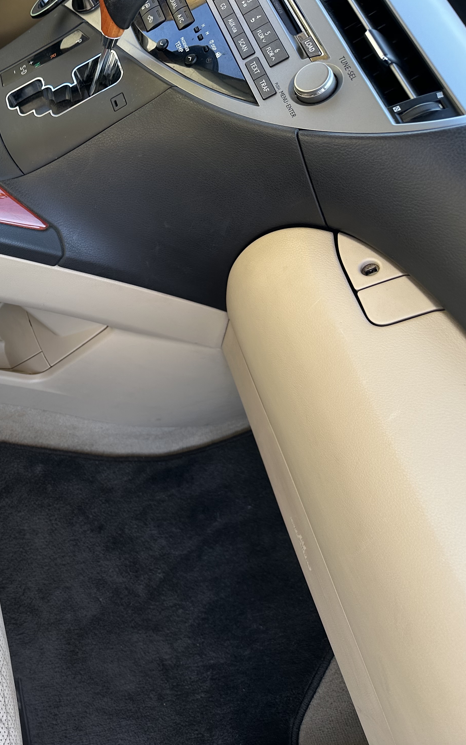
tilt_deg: -54.3
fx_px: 711
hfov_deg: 32.3
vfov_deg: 55.3
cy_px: 362
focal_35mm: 35
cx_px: -38
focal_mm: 6.86
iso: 64
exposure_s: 1/121
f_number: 1.78
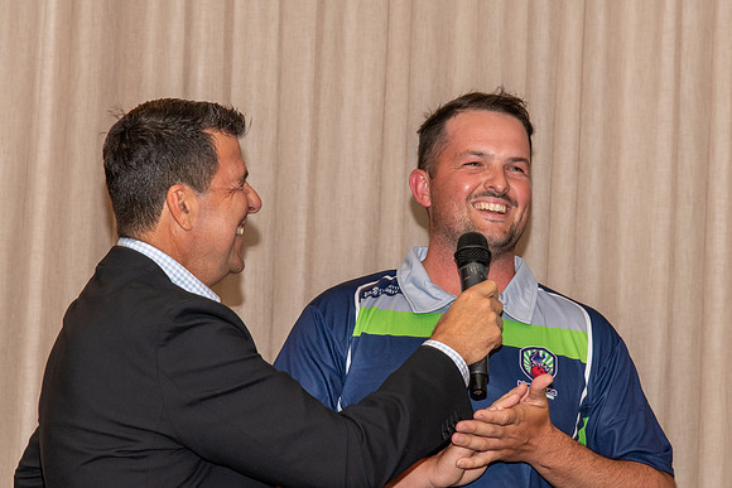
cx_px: 383
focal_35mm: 110
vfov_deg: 12.5
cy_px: 233
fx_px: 2233
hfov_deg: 18.6
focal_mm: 105
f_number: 5.6
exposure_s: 1/60
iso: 800
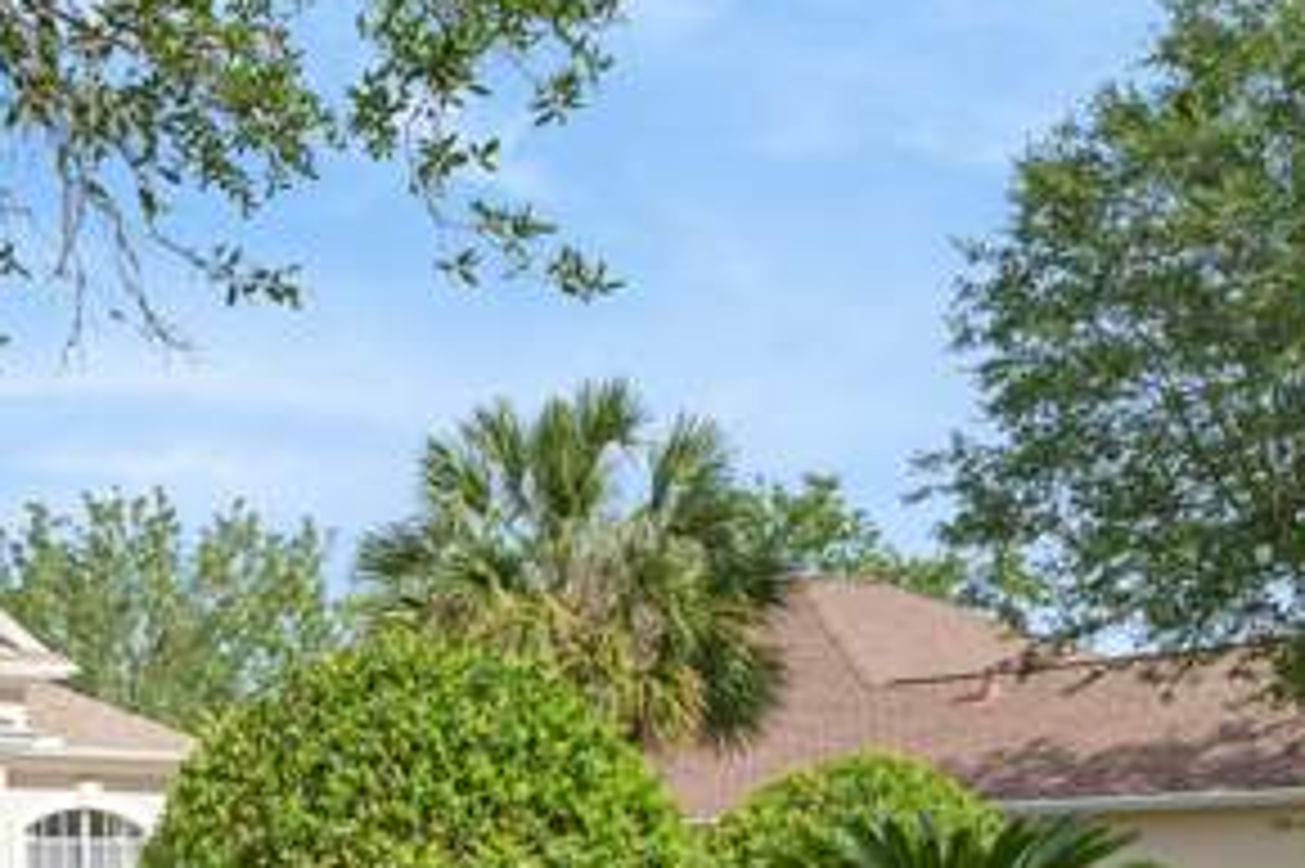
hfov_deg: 29.3
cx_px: -292
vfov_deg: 22.2
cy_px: 929
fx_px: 2101
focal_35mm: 58
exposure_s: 1/320
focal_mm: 21
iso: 640
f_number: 9
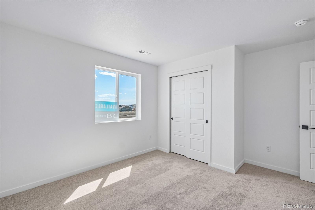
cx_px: 158
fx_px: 131
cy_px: 105
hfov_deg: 100.4
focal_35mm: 15
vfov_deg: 77.3
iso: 800
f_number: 8
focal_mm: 10
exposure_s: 1/60
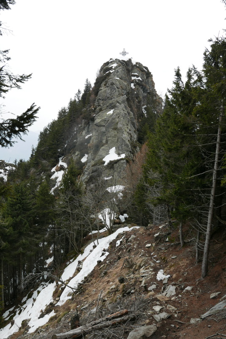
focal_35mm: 30
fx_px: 282
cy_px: 170
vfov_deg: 61.9
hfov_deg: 43.7
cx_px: 113
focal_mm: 13.4
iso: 200
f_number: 5.6
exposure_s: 1/250
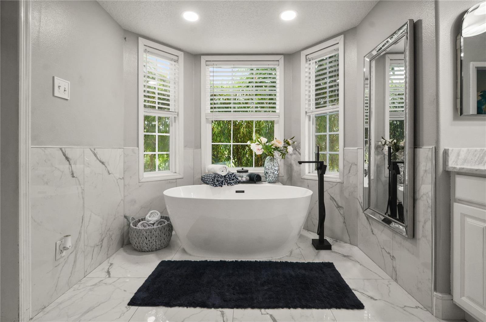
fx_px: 202
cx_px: 243
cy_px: 161
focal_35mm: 15
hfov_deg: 100.5
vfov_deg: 77.0
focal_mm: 10
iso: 200
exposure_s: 1/20
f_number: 8
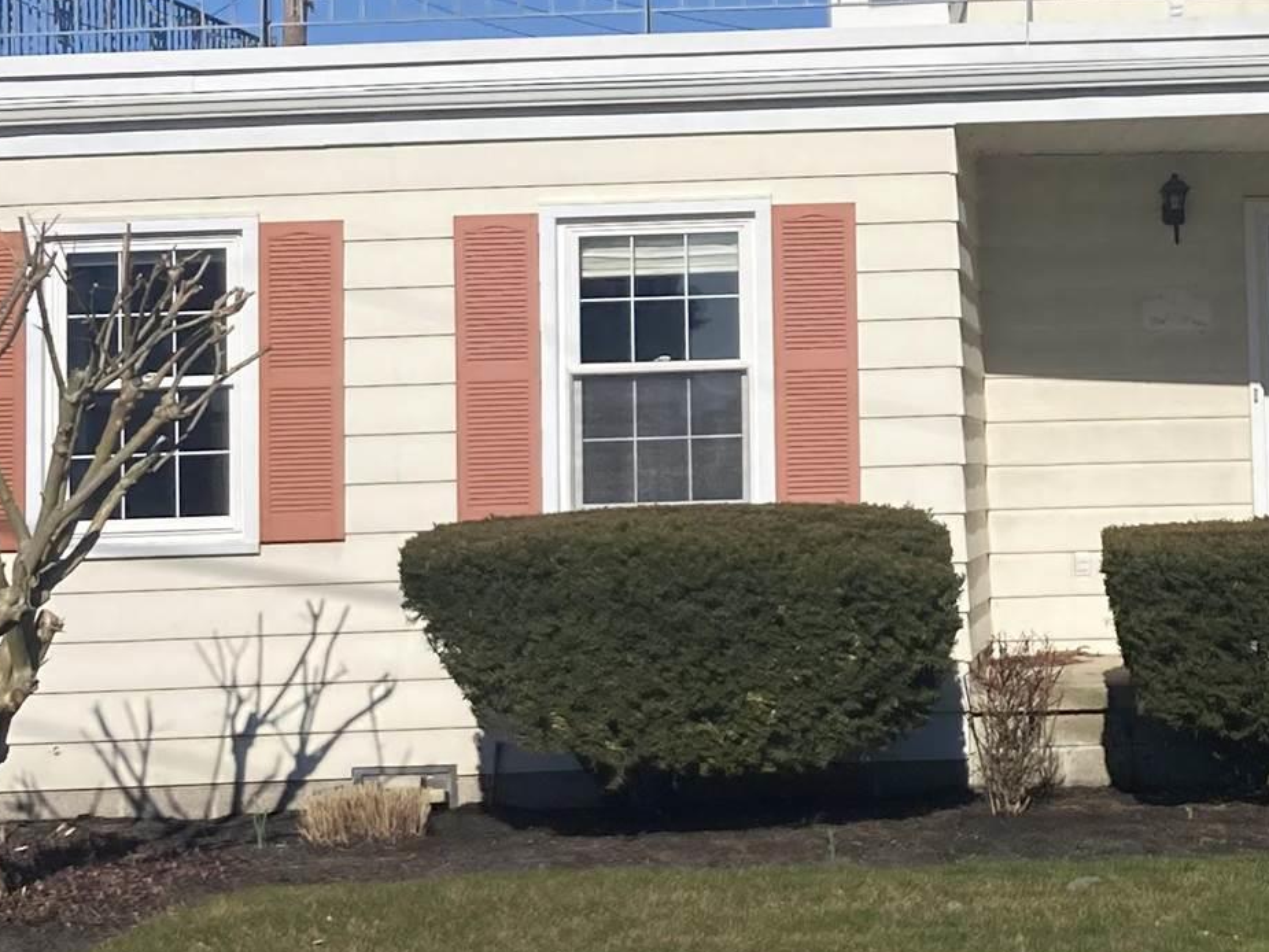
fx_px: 3410
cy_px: 269
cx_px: 1077
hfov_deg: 20.8
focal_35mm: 93
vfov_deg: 15.8
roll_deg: +0.6
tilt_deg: +4.8
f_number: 1.8
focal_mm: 3.99
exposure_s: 1/3690
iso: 20
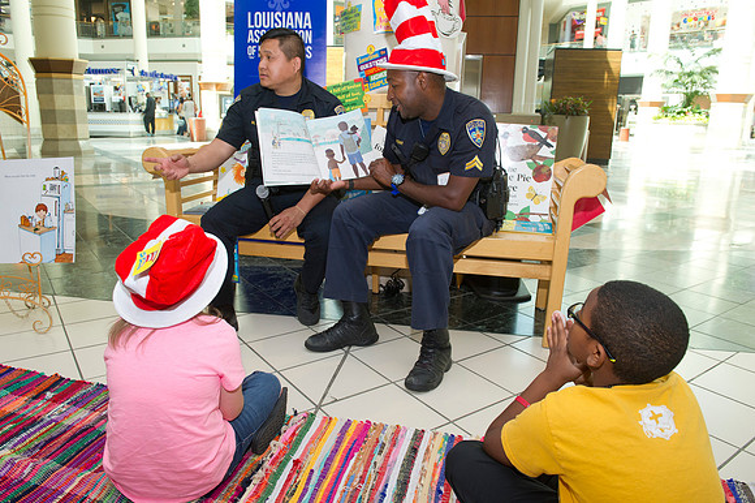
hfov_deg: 69.4
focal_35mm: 26
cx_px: 378
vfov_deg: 49.5
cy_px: 252
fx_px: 545
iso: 1250
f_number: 6.3
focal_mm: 26
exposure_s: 1/250
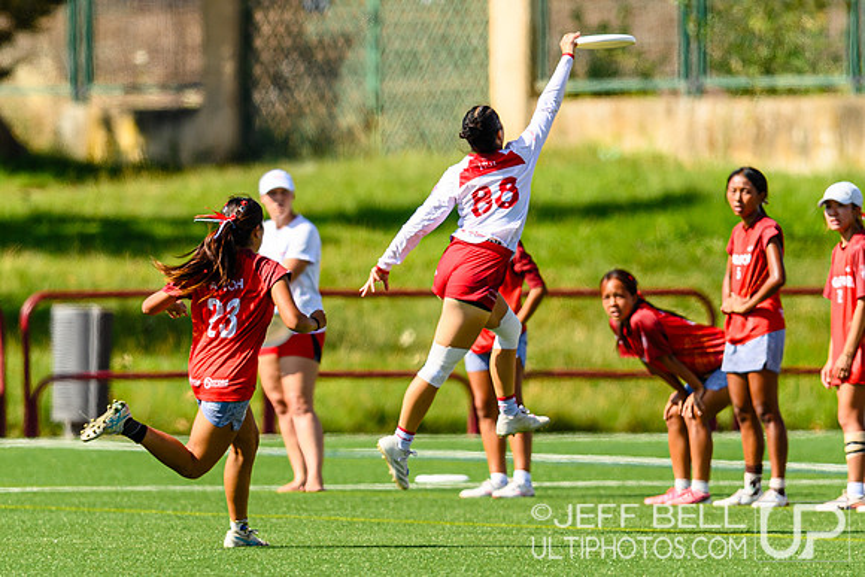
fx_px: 18988
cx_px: 401
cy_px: 288
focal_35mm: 790
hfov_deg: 2.6
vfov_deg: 1.7
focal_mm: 400
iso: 100
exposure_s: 1/1600
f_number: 3.2
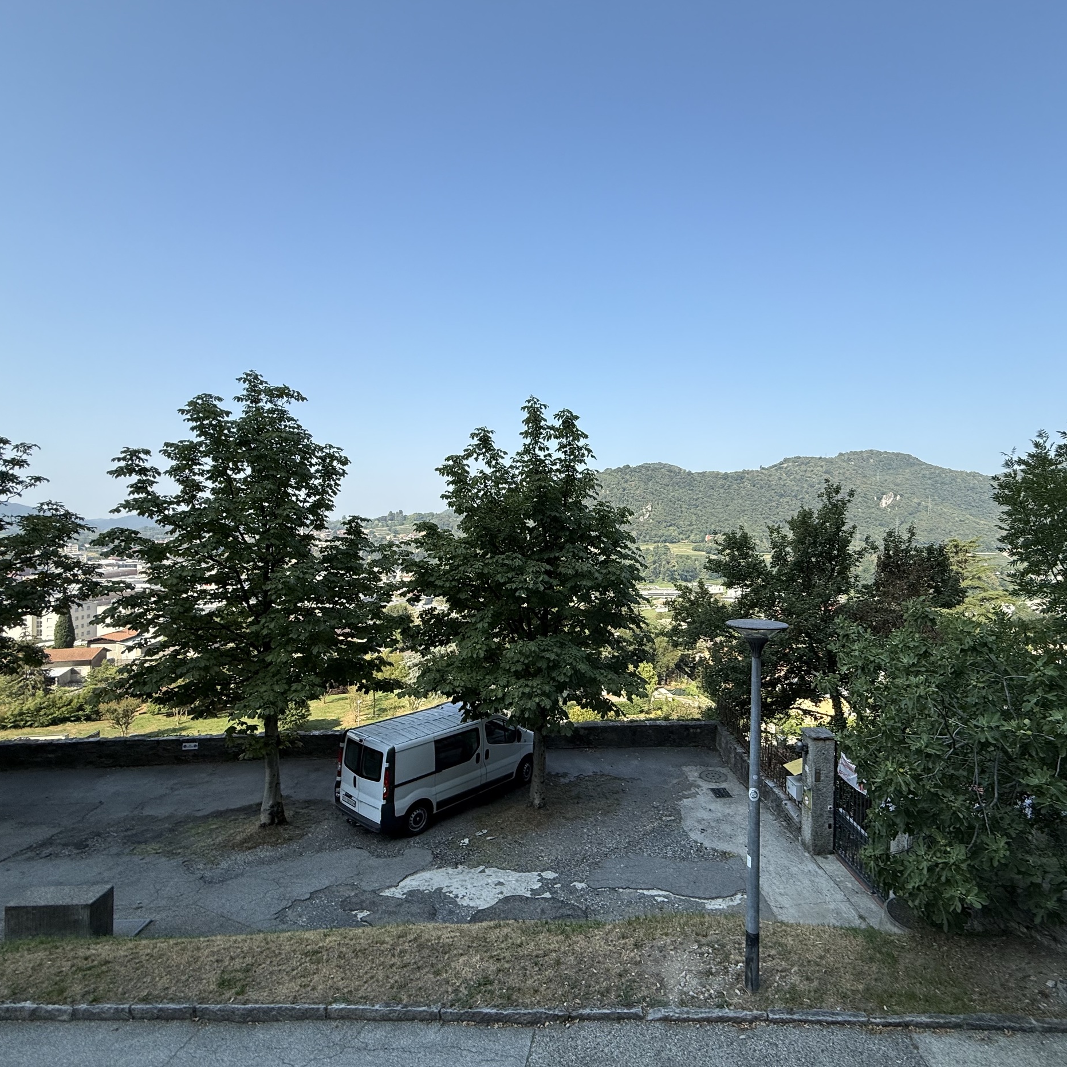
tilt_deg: -0.1
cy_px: 537
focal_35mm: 17
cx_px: 607
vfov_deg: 84.0
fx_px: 593
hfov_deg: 83.5
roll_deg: -1.3
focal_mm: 2.22
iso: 50
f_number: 2.2
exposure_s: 1/1001
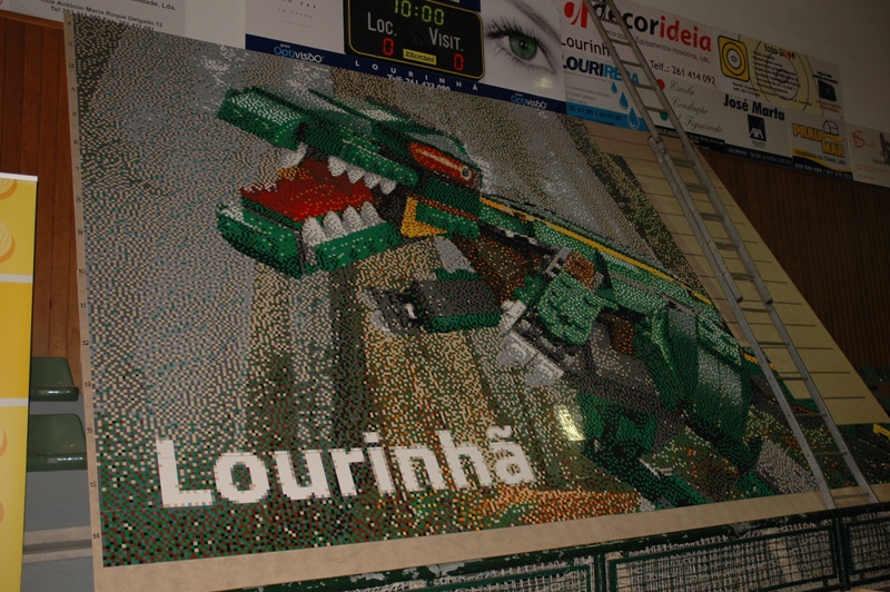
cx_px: 445
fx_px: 815
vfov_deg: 39.9
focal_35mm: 33
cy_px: 296
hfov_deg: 57.3
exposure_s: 1/60
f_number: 3.8
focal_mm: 22
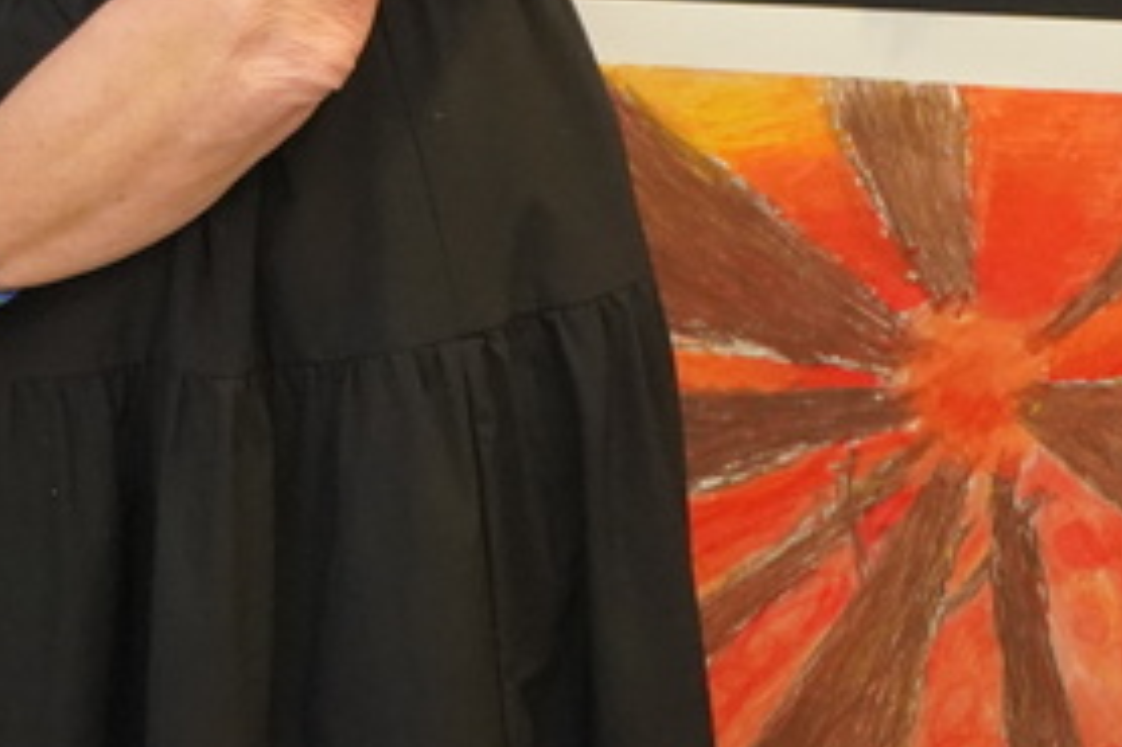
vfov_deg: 10.9
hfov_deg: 16.2
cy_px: -592
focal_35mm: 118
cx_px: -436
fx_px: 3675
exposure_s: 1/160
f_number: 4
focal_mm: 32
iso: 6400
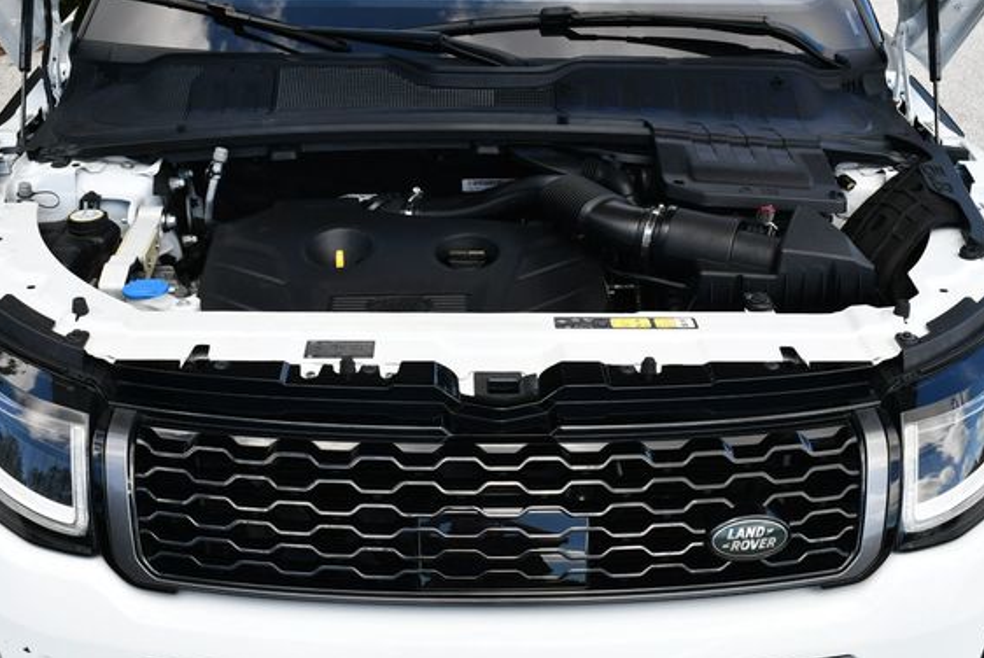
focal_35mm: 41
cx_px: 487
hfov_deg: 47.4
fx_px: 1122
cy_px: 313
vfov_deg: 32.7
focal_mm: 18
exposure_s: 1/250
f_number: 8
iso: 200
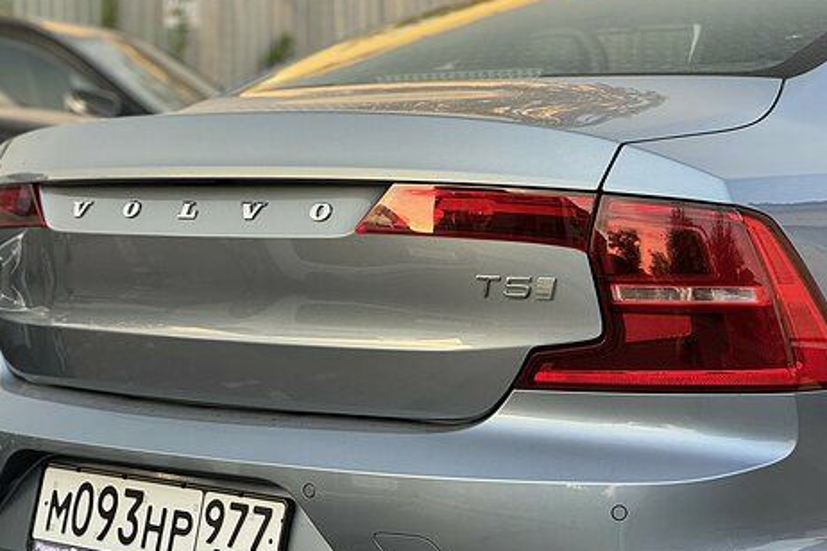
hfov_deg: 21.5
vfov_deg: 14.4
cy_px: 297
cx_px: 458
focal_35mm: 95
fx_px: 2182
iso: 100
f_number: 2.8
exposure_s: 1/99
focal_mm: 9
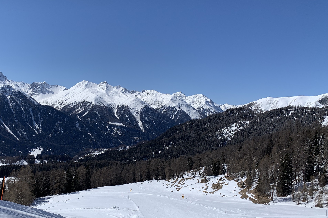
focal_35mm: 34
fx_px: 310
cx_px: 129
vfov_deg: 38.7
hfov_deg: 55.3
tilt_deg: -5.0
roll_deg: -6.0
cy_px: 133
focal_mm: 4.25
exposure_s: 1/8000
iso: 25
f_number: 1.8
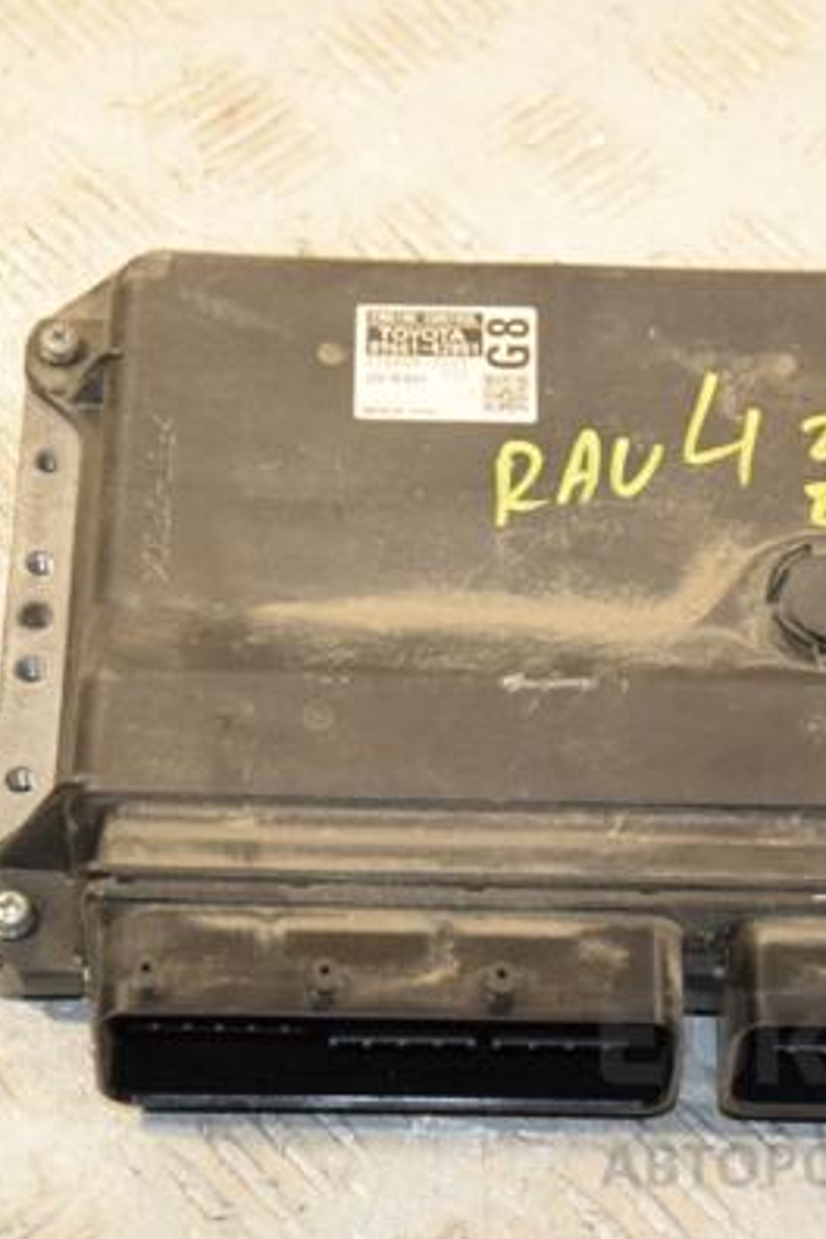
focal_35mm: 109
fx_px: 3751
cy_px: 620
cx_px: 541
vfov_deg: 18.8
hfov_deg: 12.6
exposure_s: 1/200
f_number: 5.6
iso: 800
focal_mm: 48
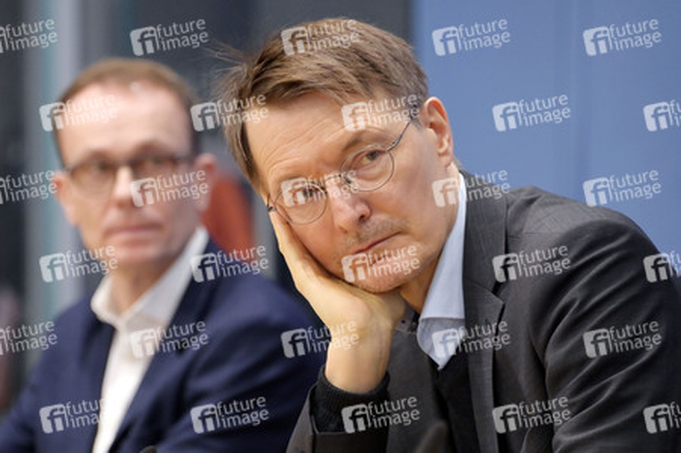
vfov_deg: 4.6
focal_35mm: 300
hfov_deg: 6.9
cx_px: 340
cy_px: 226
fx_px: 5671
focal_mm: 300
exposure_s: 1/400
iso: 5000
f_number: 5.6
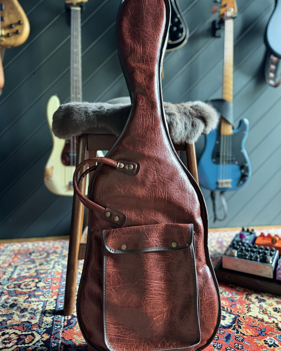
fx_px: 281
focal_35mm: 27
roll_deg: -0.3
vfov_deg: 64.1
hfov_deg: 53.2
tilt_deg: -5.8
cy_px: 175
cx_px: 140
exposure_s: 1/60
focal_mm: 6.76
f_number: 1.78
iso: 400
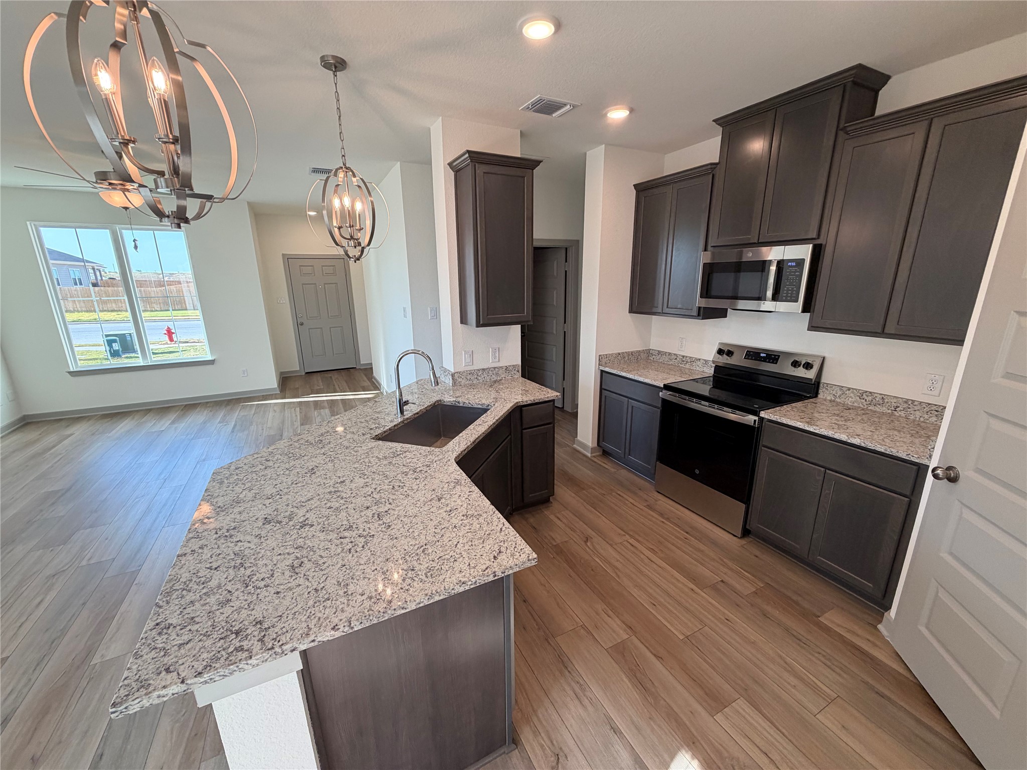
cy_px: 385
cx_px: 514
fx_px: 415
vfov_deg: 85.7
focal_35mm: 14
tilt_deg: -14.6
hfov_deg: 102.1
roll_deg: -0.1
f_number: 2.2
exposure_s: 1/120
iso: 125
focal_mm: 2.22
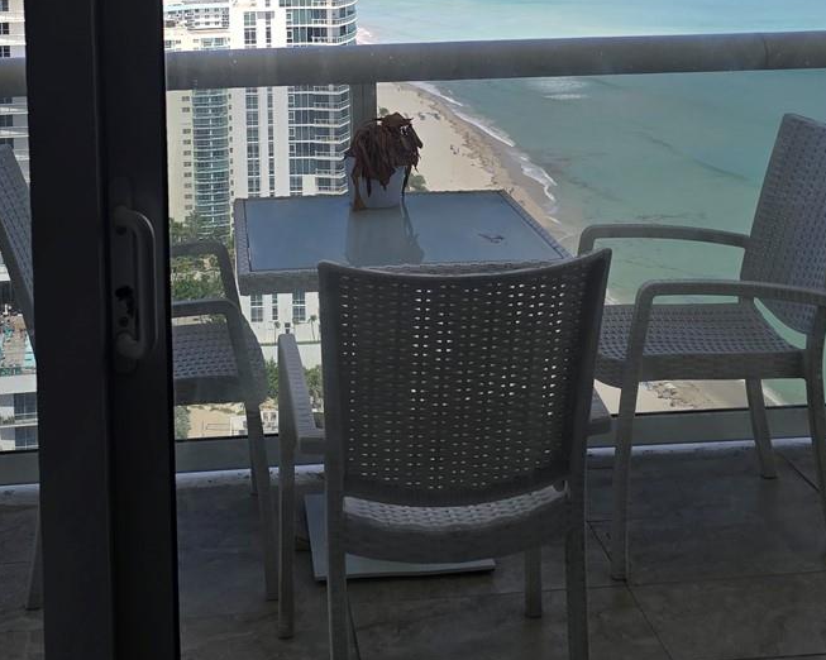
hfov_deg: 34.0
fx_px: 1344
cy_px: -25
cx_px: 319
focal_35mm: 55
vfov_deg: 25.9
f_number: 1.7
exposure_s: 1/257
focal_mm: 6.3
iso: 12
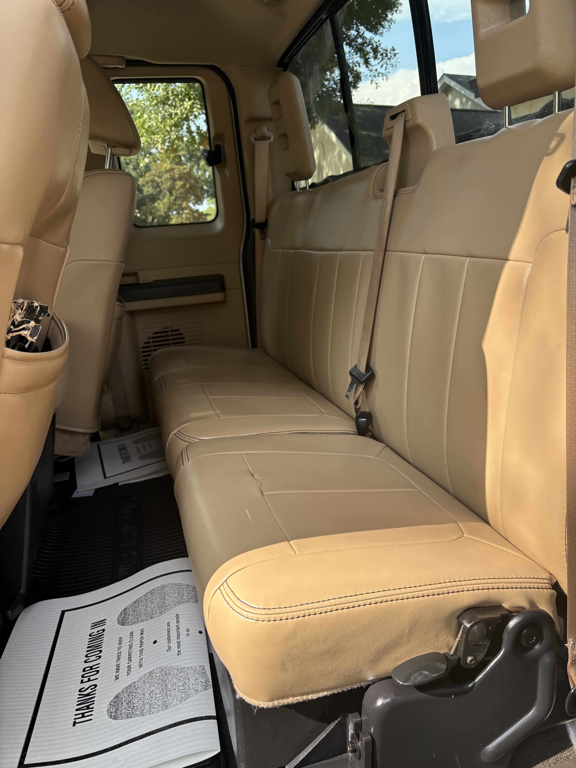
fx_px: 577
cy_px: 384
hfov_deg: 53.1
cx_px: 288
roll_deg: +1.3
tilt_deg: -12.4
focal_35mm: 26
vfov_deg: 67.3
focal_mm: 5.96
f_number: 1.6
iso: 64
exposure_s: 1/290
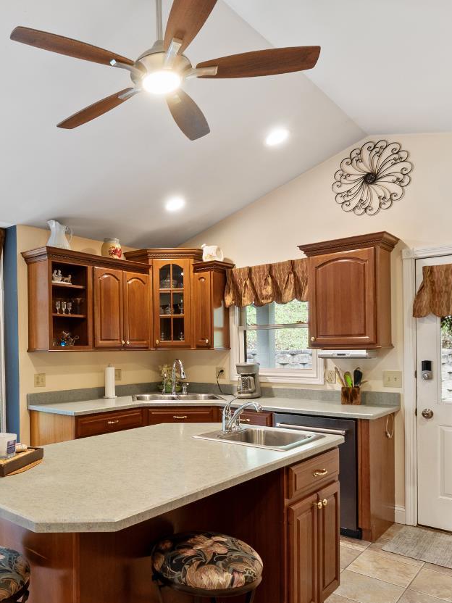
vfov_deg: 66.9
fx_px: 453
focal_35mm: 26
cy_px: 350
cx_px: 125
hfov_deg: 51.3
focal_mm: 10
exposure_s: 1/3
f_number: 8
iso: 400
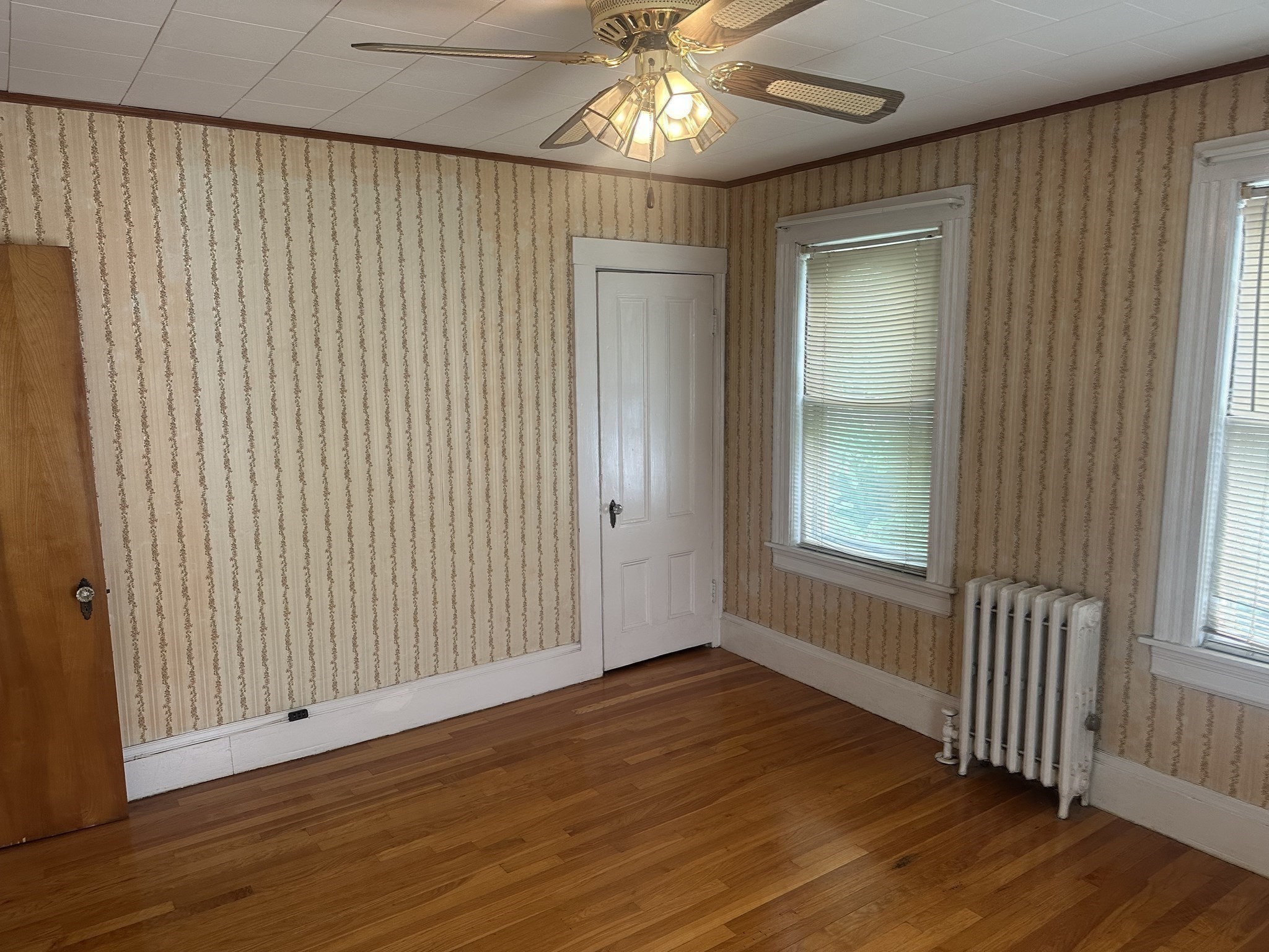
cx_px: 634
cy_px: 476
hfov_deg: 71.6
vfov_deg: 56.8
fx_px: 880
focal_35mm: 24
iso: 160
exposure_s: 1/120
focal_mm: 6.86
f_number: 1.78
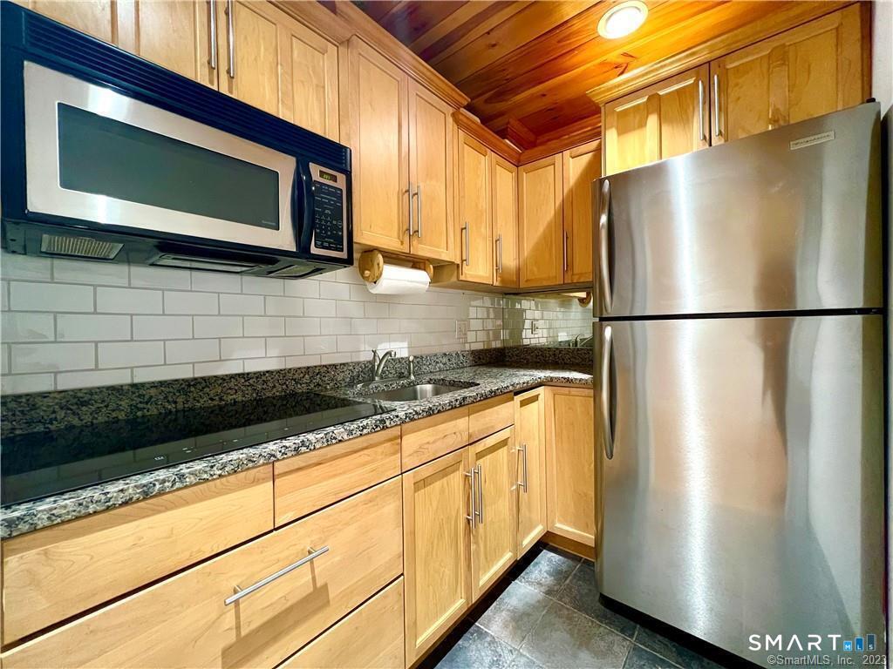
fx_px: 335
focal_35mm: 13
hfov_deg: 106.2
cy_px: 334
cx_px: 446
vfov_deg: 89.9
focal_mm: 1.57
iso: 400
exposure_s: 1/60
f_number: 1.8
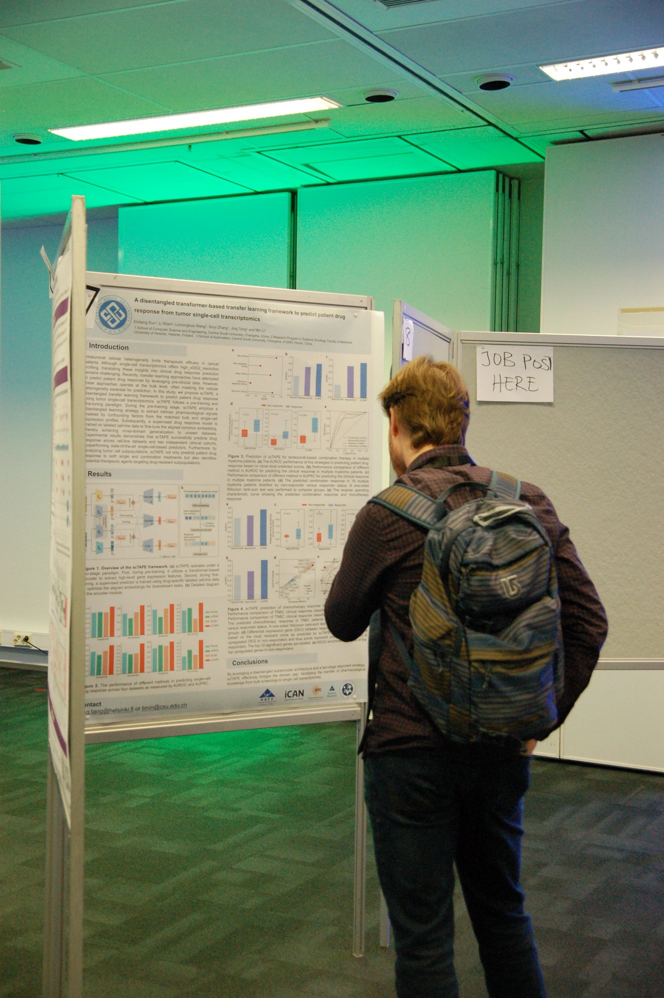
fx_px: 1289
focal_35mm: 46
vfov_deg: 42.4
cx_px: 332
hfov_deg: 28.9
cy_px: 499
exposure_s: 1/125
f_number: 4
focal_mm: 31
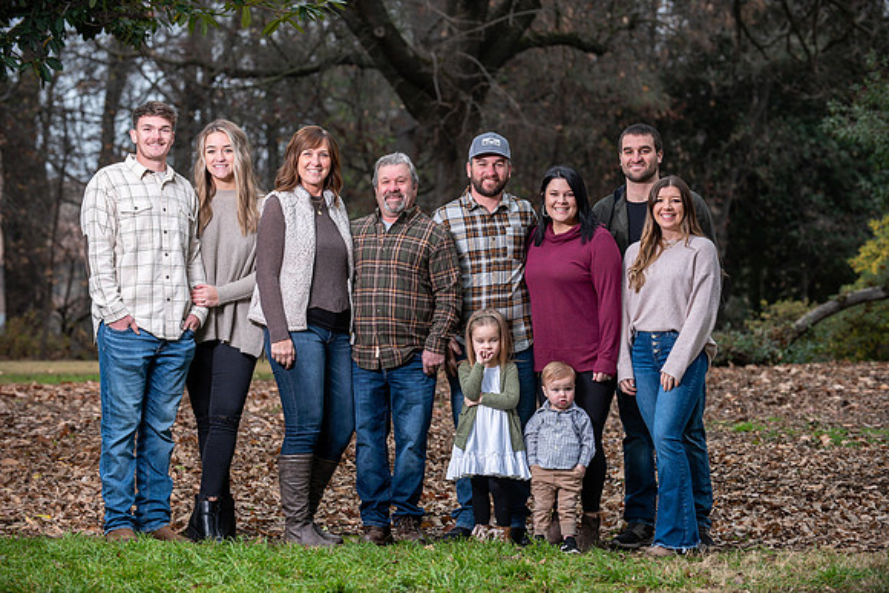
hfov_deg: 17.6
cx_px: 444
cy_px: 296
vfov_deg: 11.8
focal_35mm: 116
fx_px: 2865
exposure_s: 1/125
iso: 200
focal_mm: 116
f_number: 4
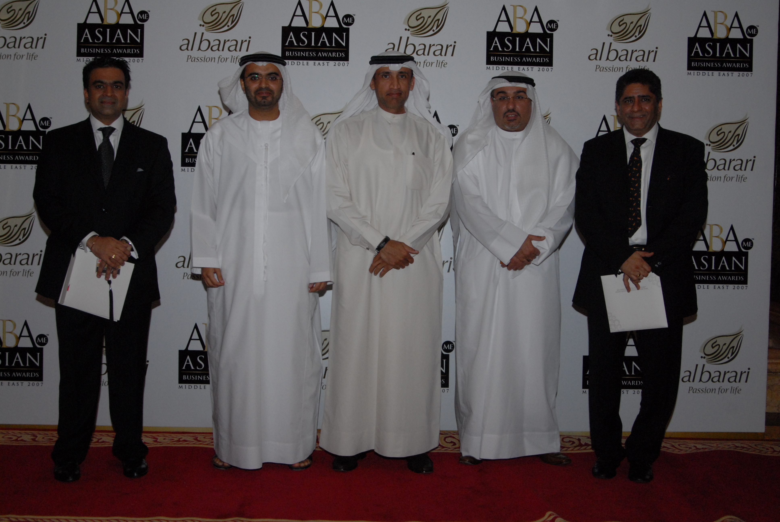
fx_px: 944
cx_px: 390
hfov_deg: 44.9
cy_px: 261
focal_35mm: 44
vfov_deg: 30.9
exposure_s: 1/125
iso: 800
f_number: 6.3
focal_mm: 29
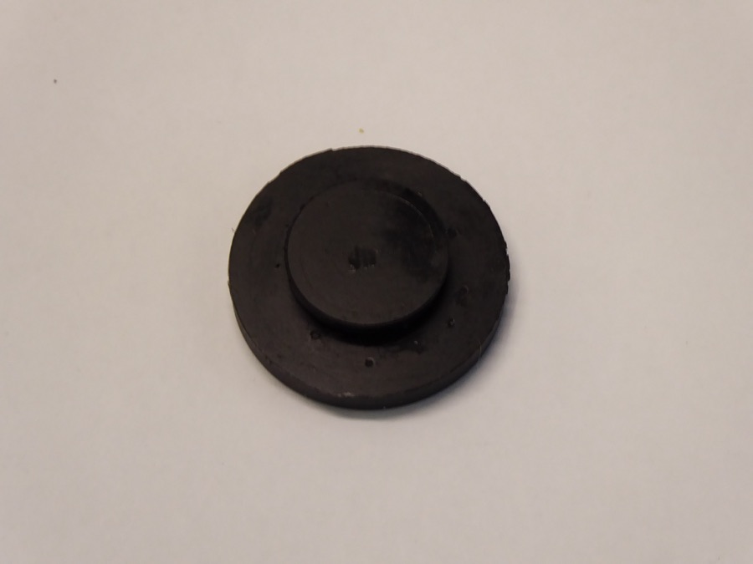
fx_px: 3263
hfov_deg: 13.2
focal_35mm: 150
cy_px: 282
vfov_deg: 9.9
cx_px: 376
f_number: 5.3
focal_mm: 24.2
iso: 400
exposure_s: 1/40
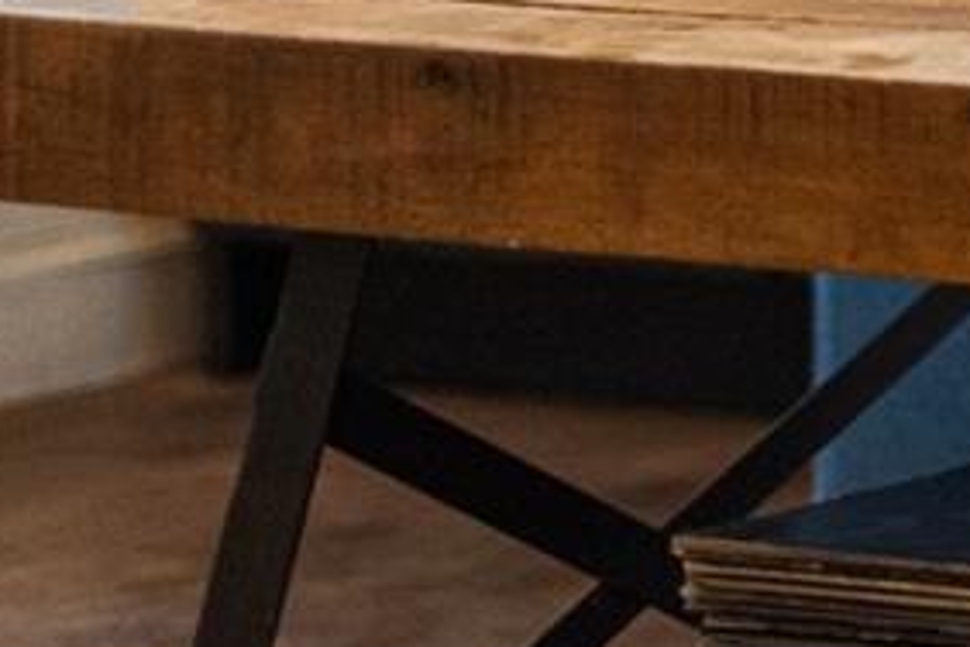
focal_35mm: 284
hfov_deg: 6.7
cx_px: 2618
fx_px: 7652
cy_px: -995
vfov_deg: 4.7
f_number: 1.8
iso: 250
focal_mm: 50
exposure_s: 1/500
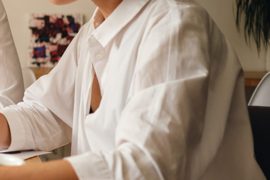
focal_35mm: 94
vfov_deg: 14.5
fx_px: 705
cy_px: 92
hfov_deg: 19.8
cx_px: -89
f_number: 2
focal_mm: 23
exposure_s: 1/250
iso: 200
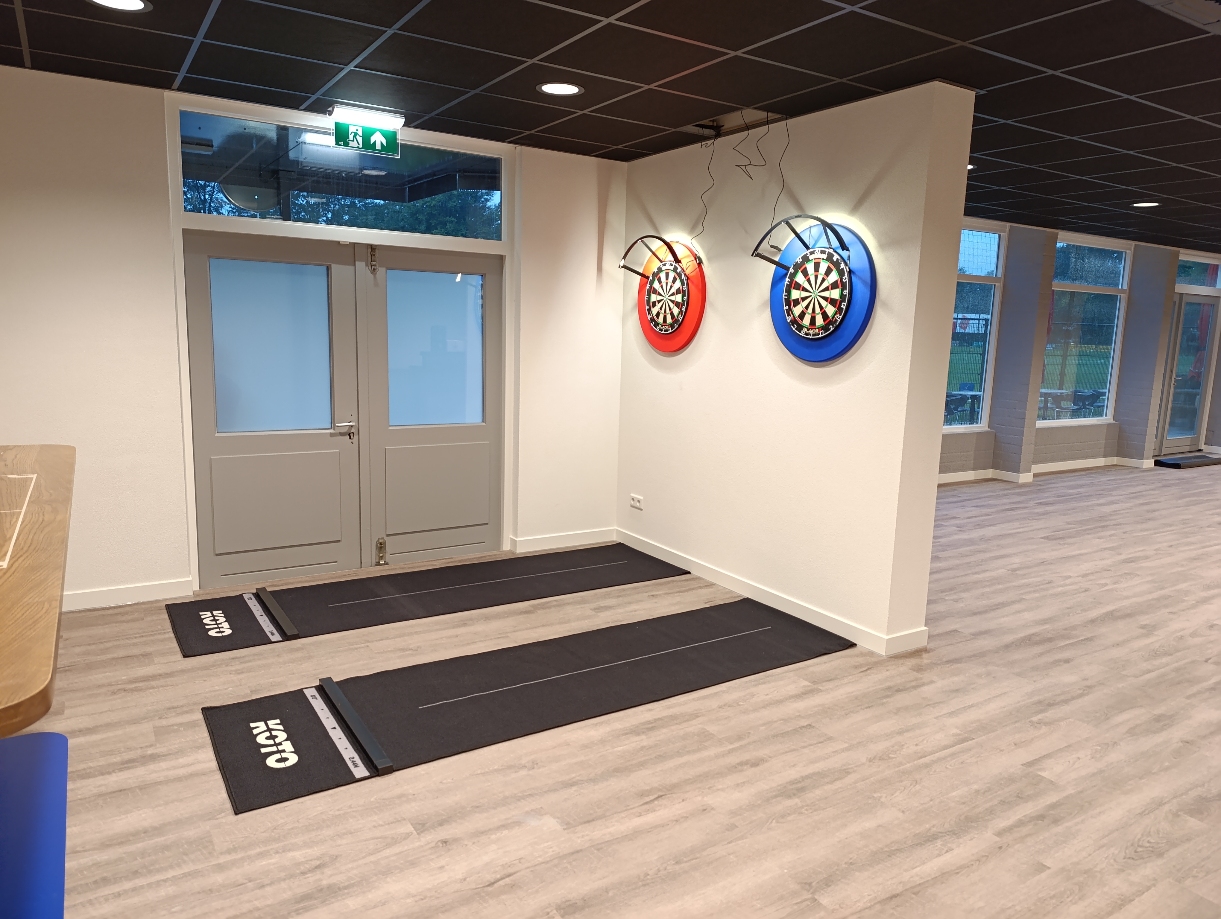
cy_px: 460
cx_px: 610
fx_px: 812
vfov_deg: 59.0
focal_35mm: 23
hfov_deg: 73.8
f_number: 1.6
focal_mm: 6.14
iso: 800
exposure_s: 1/50
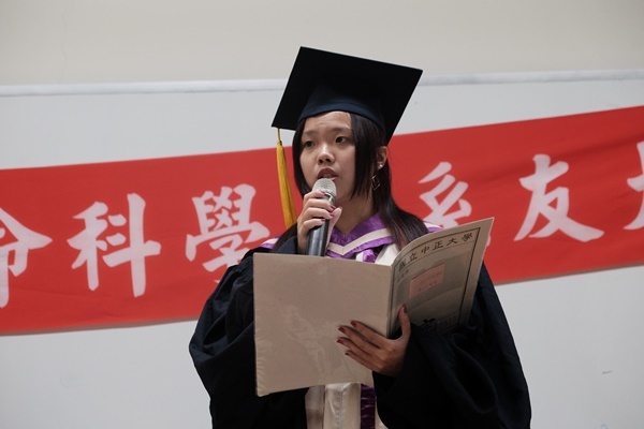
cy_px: 214
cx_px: 322
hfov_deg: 24.5
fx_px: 1485
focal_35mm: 83
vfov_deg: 16.5
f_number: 4.5
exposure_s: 1/170
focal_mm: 55
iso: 1600
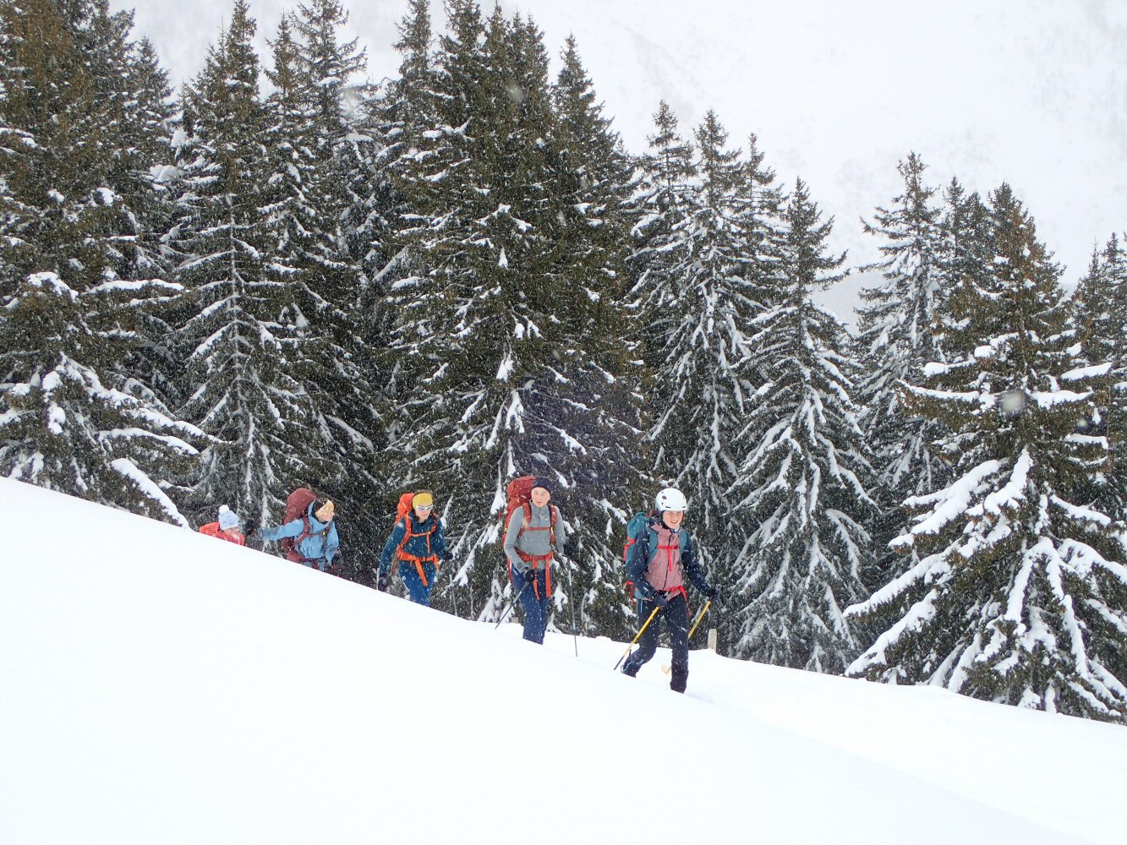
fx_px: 2605
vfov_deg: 18.4
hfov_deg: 24.4
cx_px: 564
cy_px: 422
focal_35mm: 80
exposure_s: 1/200
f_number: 5.6
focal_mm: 14.41
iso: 100
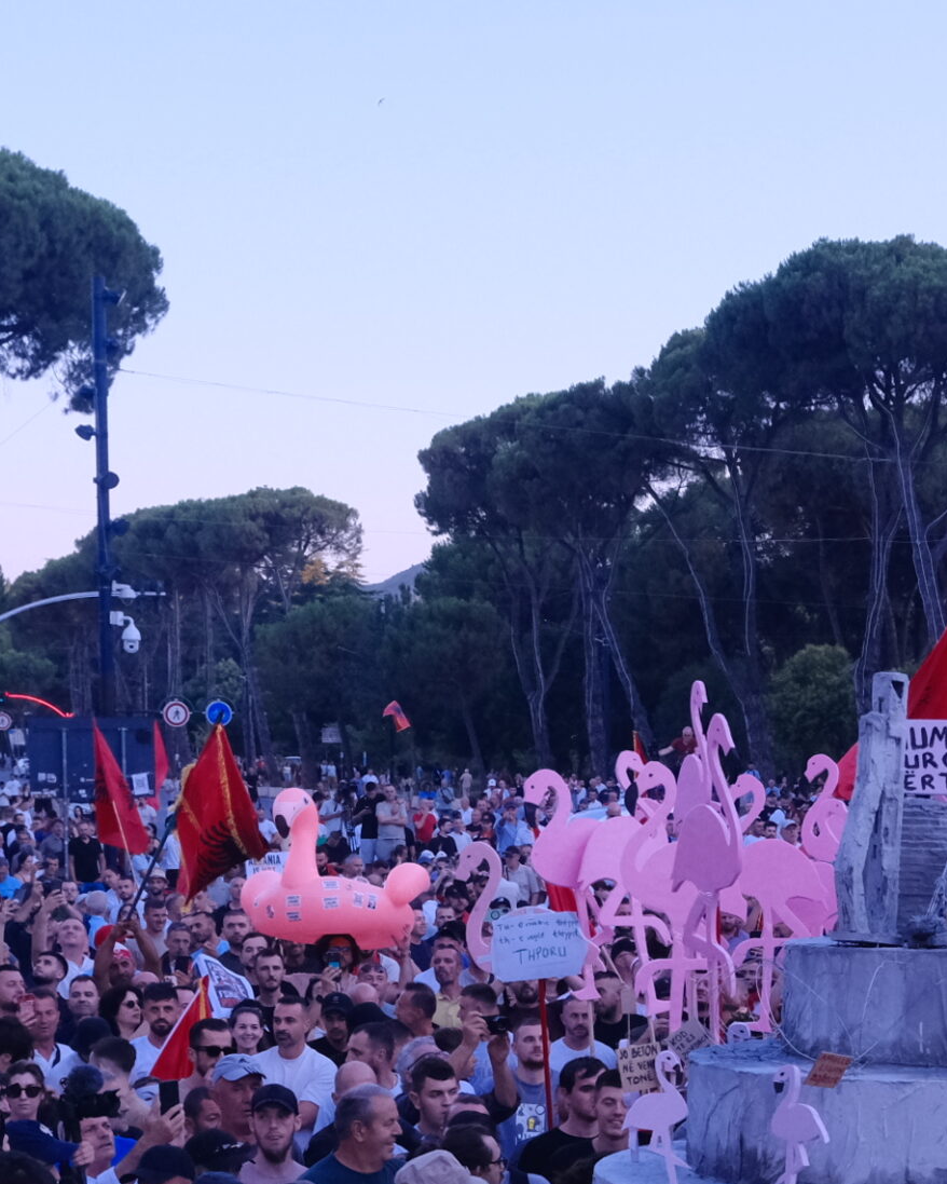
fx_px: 2697
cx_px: 841
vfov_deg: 24.2
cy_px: 1028
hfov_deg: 19.6
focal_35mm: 77
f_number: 5.6
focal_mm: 19.7
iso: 2500
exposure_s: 1/500
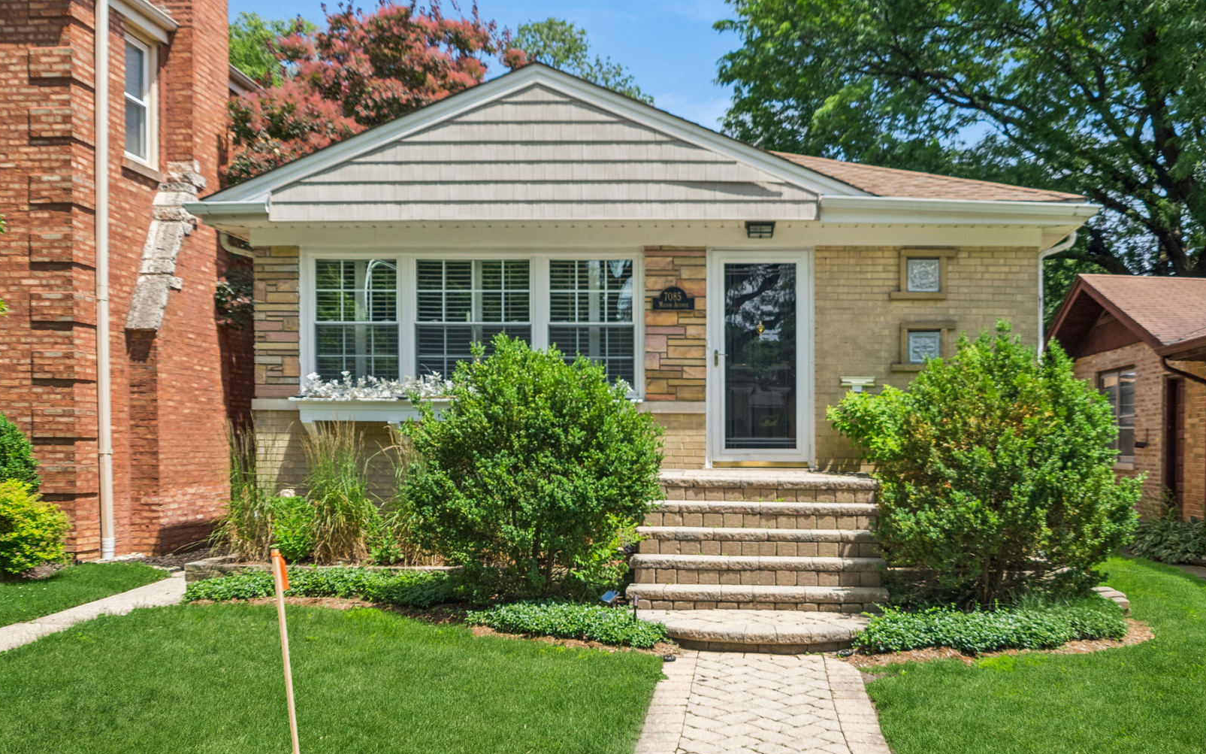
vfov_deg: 37.3
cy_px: 375
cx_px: 600
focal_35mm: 34
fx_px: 1117
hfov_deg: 56.7
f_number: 8
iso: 400
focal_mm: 21.9
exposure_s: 1/500
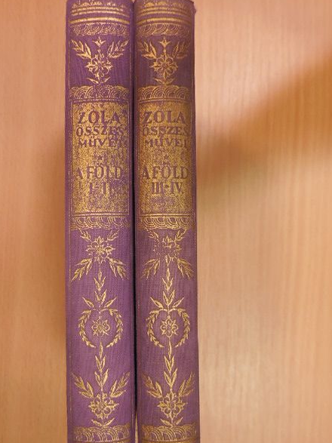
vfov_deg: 51.3
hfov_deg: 39.6
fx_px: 461
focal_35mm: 36
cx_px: 166
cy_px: 232
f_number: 3.7
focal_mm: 5.9
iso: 400
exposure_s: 1/30
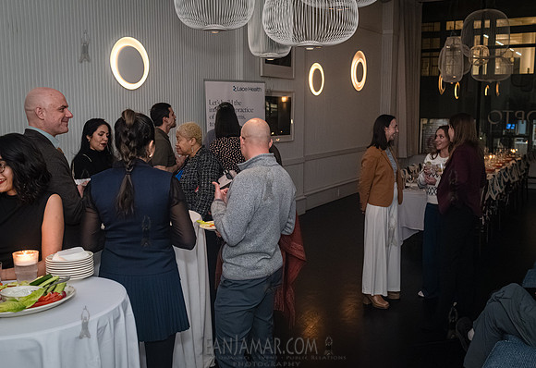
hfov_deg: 50.5
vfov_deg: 35.9
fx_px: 568
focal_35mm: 38
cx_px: 280
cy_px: 187
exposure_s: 1/320
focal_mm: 35
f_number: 4.5
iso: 6400
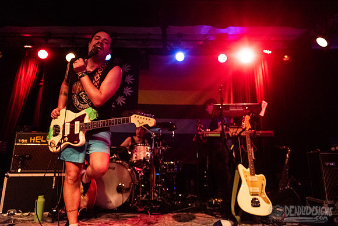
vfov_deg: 46.8
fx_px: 260
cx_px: 175
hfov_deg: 66.1
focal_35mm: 28
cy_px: 96
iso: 6400
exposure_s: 1/100
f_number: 3.2
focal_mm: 24
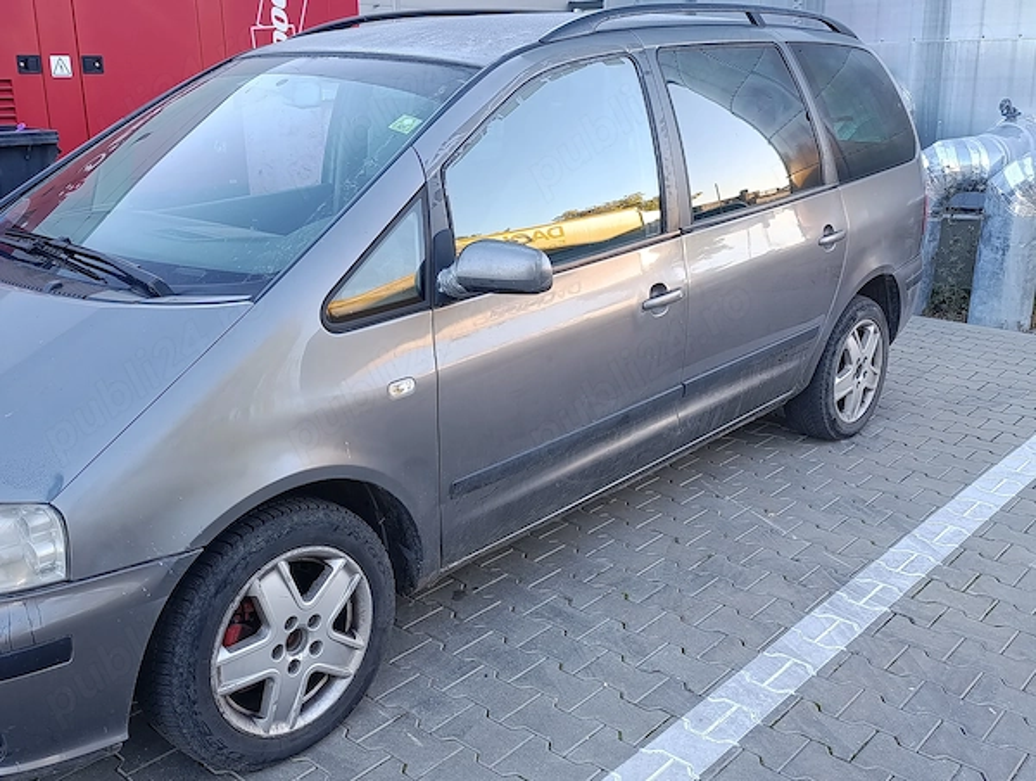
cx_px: 518
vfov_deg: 40.8
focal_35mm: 35
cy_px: 390
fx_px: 1049
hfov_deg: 52.6
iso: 132
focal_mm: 6.11
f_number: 1.65
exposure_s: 1/100
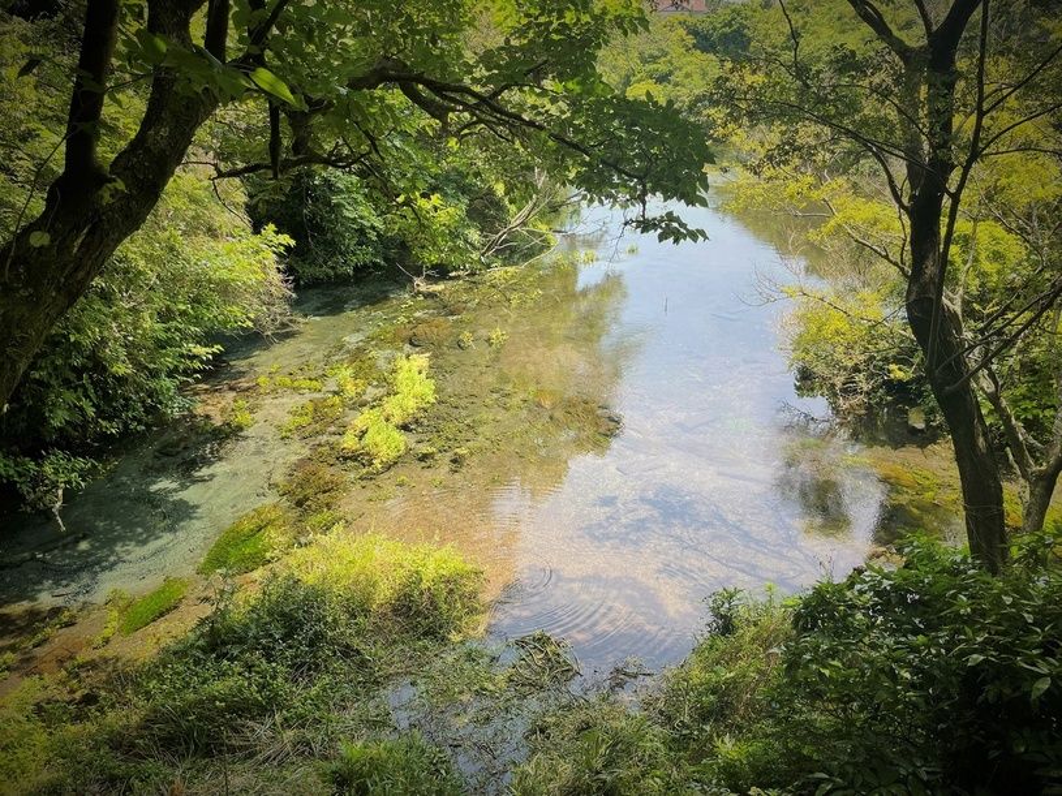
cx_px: 531
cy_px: 398
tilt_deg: -22.3
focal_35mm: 26
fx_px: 798
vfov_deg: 53.1
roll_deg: +0.8
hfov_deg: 67.3
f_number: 1.6
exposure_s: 1/500
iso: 32
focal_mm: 4.2
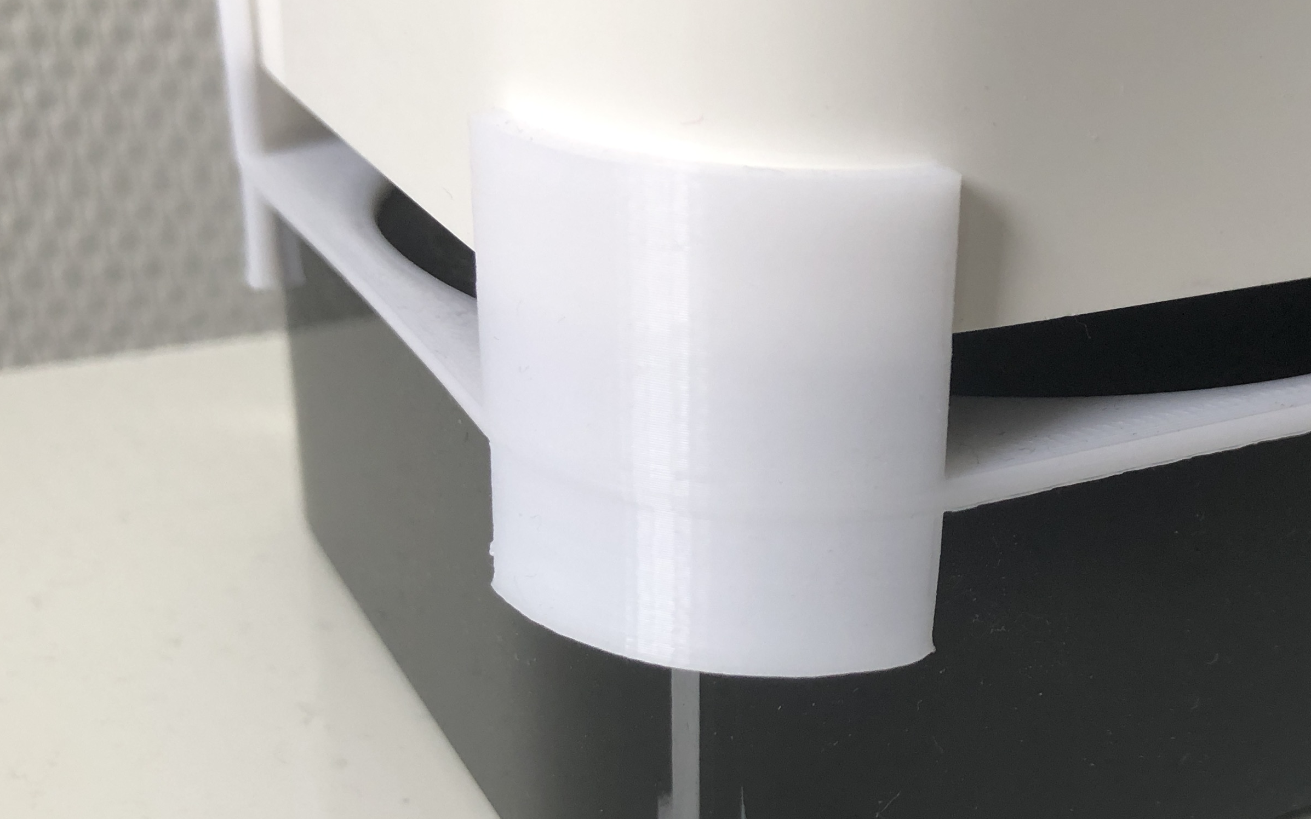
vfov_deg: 25.8
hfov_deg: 39.2
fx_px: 1787
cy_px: 457
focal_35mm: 50
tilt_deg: -23.8
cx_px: 994
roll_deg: -3.2
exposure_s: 1/30
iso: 32
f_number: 1.8
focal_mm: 3.99
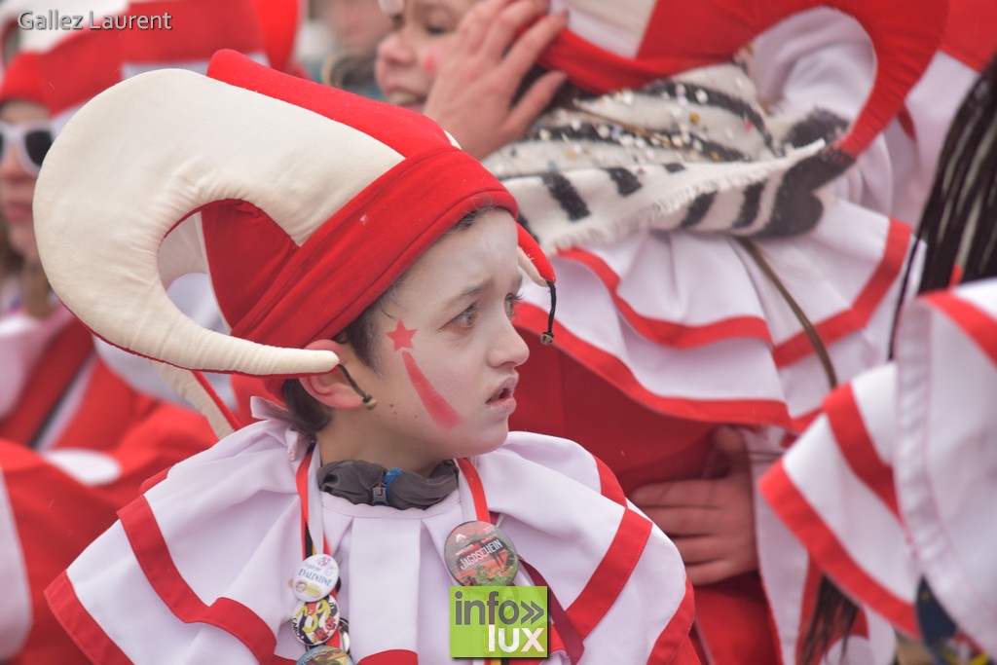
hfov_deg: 10.2
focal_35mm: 202
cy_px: 332
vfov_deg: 6.8
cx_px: 498
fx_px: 5609
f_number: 5
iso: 320
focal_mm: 135
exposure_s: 1/160
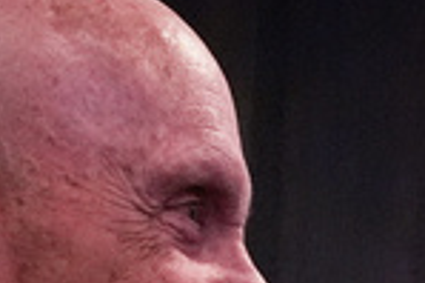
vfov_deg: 10.7
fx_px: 1297
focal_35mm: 110
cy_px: 663
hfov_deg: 17.4
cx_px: 568
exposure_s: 1/400
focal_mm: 16
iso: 6400
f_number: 2.8
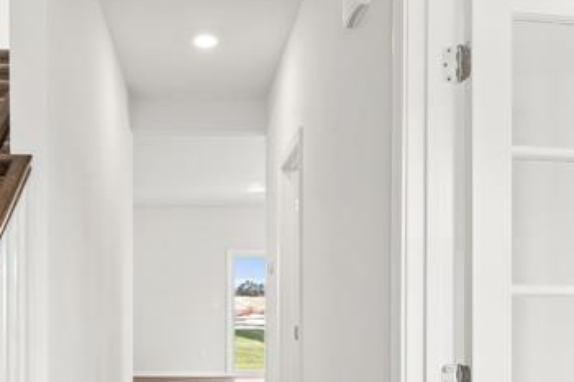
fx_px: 653
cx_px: 198
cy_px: 299
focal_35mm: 41
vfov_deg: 31.8
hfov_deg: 46.8
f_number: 9
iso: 64
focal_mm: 14
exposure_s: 1/1.25
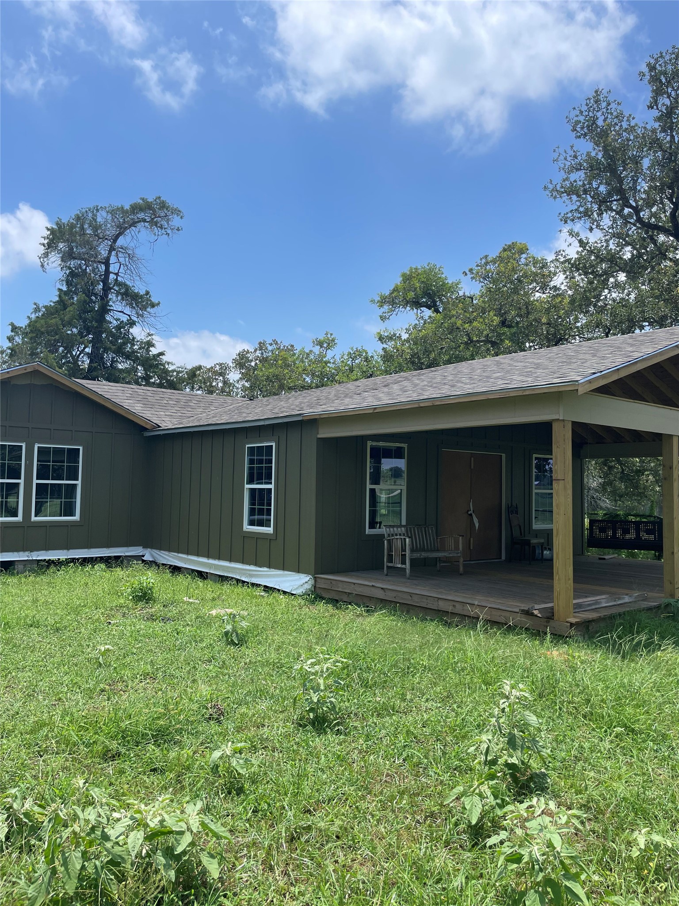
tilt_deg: +3.6
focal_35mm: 26
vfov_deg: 67.3
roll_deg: -0.9
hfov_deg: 53.1
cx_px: 340
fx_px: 680
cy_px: 453
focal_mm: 4.2
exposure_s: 1/3509
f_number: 1.6
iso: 32
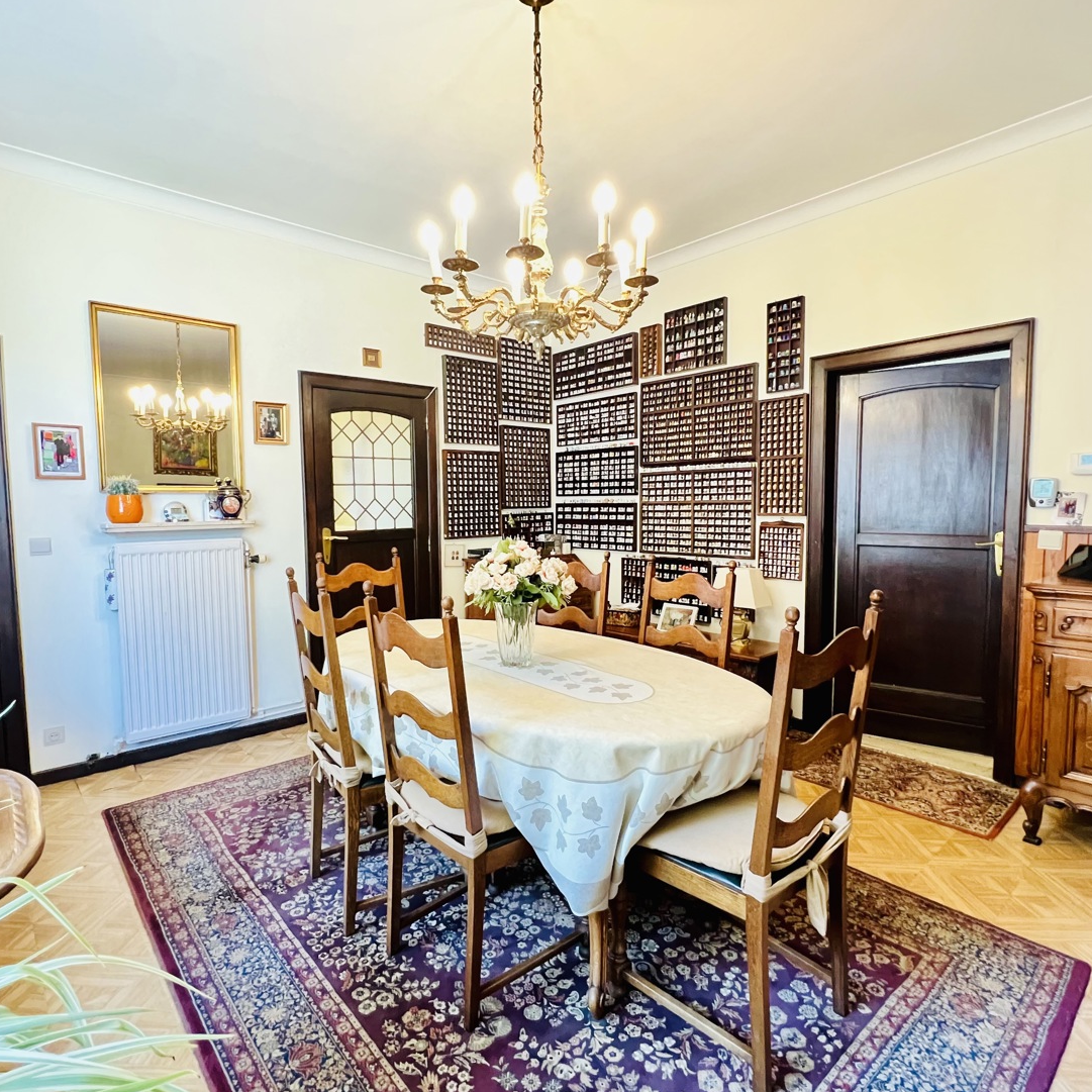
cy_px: 552
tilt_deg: -4.0
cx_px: 523
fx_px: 607
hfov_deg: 83.9
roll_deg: +1.6
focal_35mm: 17
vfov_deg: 84.0
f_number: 1.8
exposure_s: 1/50
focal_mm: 1.57
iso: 640
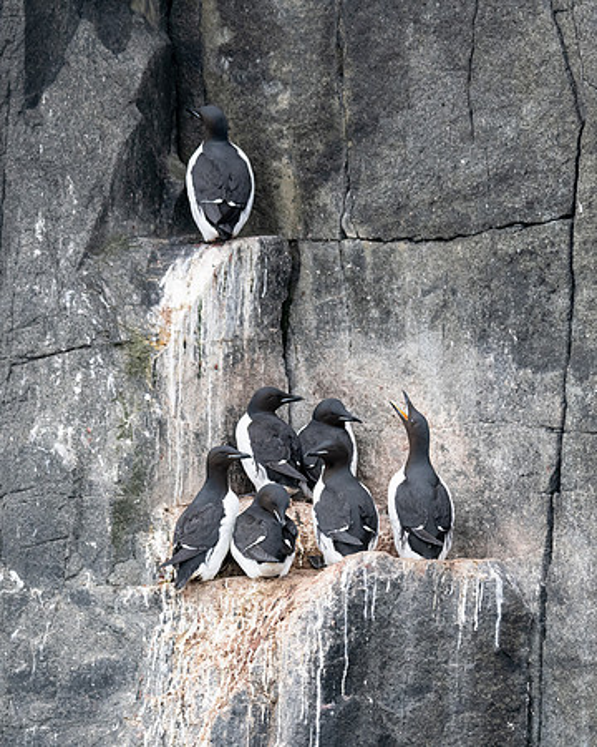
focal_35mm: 404
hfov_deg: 3.8
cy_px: 413
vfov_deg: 4.8
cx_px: 452
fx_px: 8932
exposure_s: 1/1000
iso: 1600
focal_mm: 260
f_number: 5.6
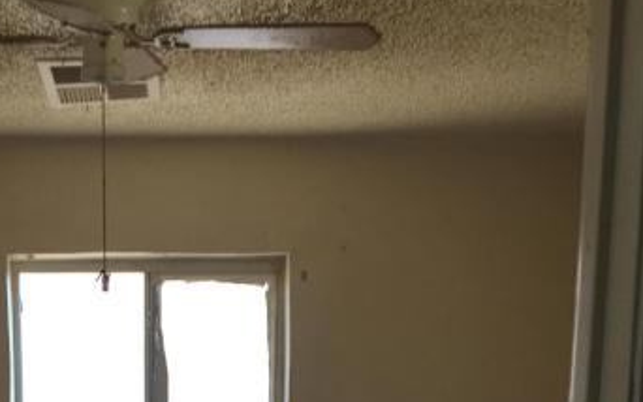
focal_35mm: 69
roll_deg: -0.7
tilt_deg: -9.9
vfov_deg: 16.3
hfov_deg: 29.1
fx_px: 1210
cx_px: 120
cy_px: 697
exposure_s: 1/60
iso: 32
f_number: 2.2
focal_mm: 4.15
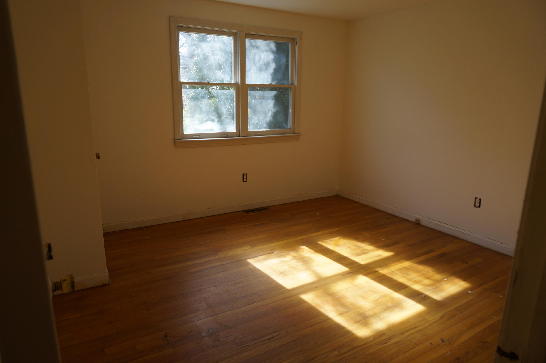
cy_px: 182
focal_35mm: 24
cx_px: 273
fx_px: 364
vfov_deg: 53.0
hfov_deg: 73.8
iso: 250
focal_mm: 16
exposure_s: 1/160
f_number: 5.6
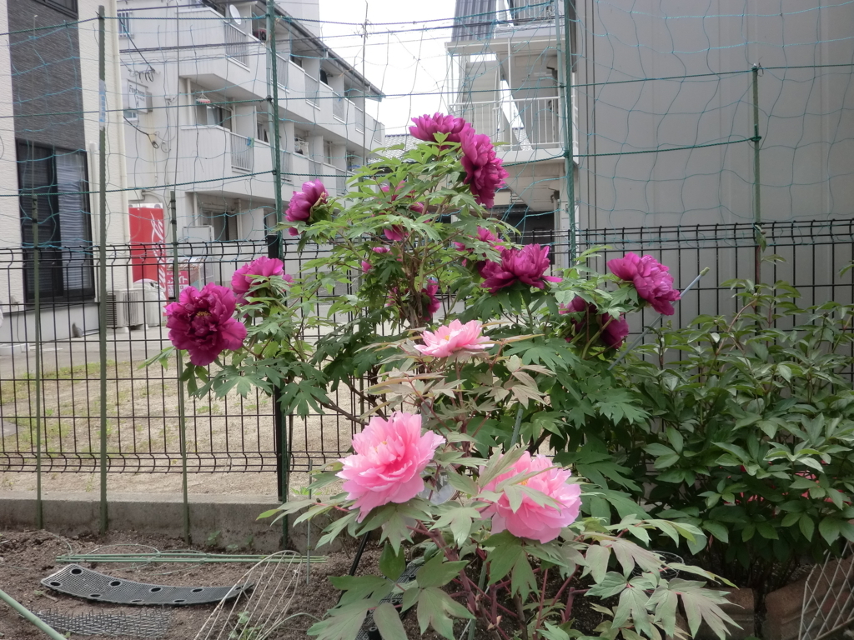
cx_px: 427
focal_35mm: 36
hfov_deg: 51.4
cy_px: 320
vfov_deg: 39.7
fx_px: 888
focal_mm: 6.58
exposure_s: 1/400
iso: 50
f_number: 3
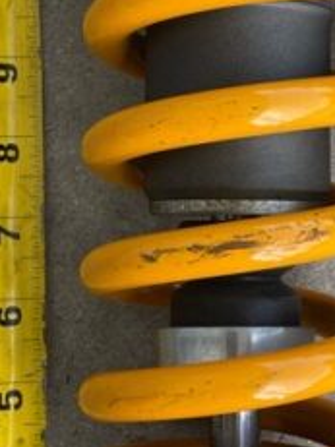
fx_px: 1162
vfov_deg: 21.7
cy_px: 151
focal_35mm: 90
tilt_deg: -86.1
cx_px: 207
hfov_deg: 16.4
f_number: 1.6
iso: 32
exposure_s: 1/512
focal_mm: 5.1
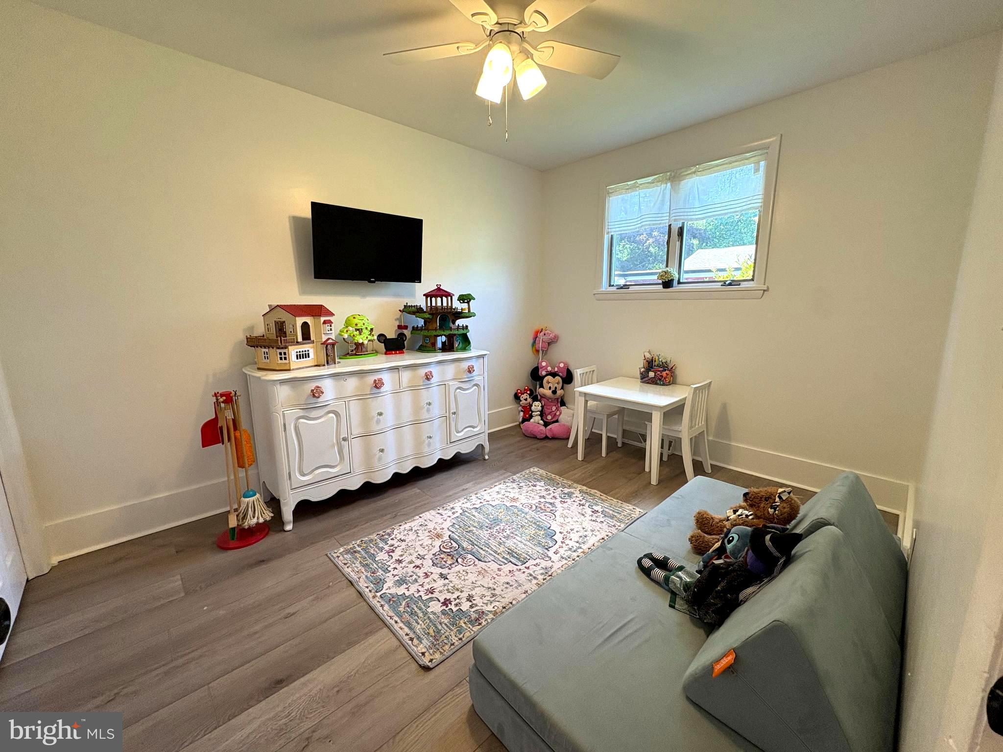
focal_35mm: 14
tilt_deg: -10.2
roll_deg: +0.3
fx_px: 406
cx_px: 502
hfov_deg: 102.1
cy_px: 376
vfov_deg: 85.7
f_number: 2.2
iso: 125
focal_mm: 2.22
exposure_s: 1/60
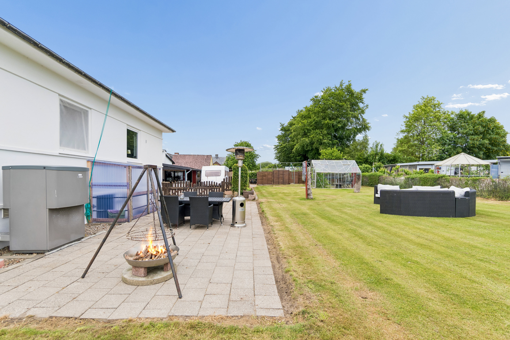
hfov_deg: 100.4
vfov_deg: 77.3
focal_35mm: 15
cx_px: 255
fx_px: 212
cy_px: 170
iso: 200
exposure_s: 1/640
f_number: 4
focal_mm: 10
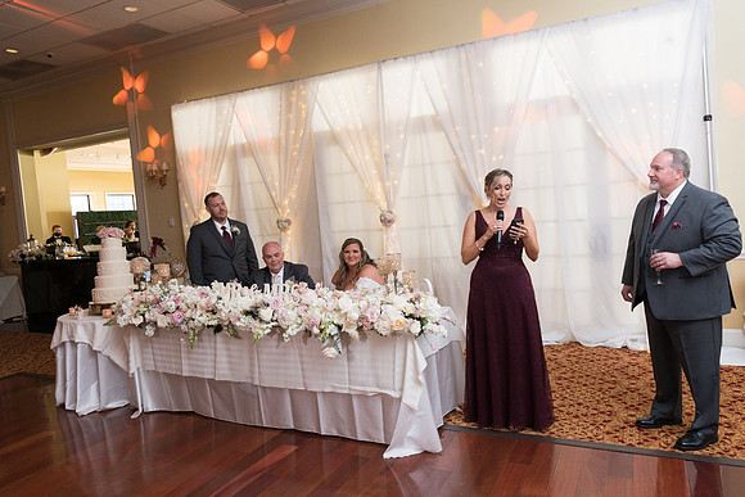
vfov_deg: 48.0
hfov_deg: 67.4
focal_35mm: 27
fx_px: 559
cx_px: 372
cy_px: 248
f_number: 5
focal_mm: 27
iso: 1600
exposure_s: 1/125
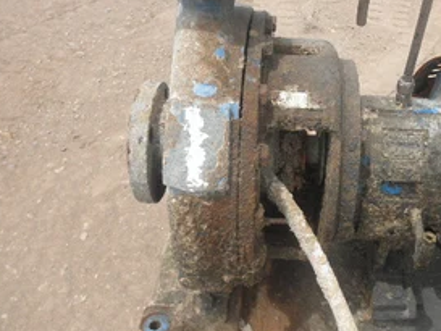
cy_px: 139
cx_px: 299
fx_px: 523
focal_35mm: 41
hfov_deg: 45.0
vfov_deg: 35.1
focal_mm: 5
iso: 64
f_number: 8.5
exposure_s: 1/80
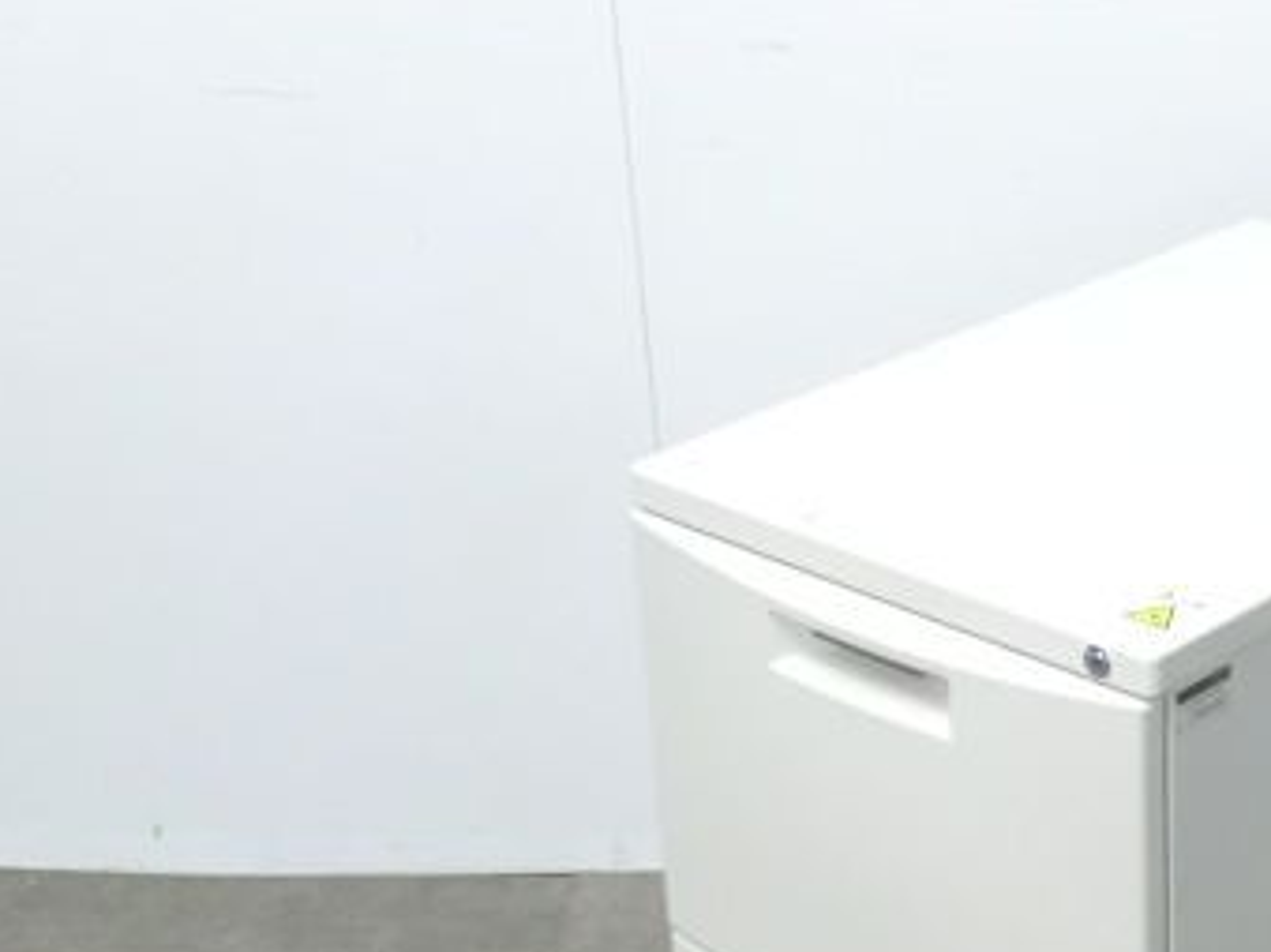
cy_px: 705
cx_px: 1189
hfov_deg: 22.4
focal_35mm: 85
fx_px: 3120
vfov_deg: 17.3
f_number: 4.3
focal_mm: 8.2
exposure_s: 1/30
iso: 800
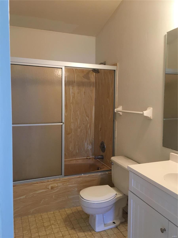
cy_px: 119
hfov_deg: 48.2
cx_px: 89
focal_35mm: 29
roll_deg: -0.2
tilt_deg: -4.1
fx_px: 199
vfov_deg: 61.7
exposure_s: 1/30
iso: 80
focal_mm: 4.15
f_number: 2.2
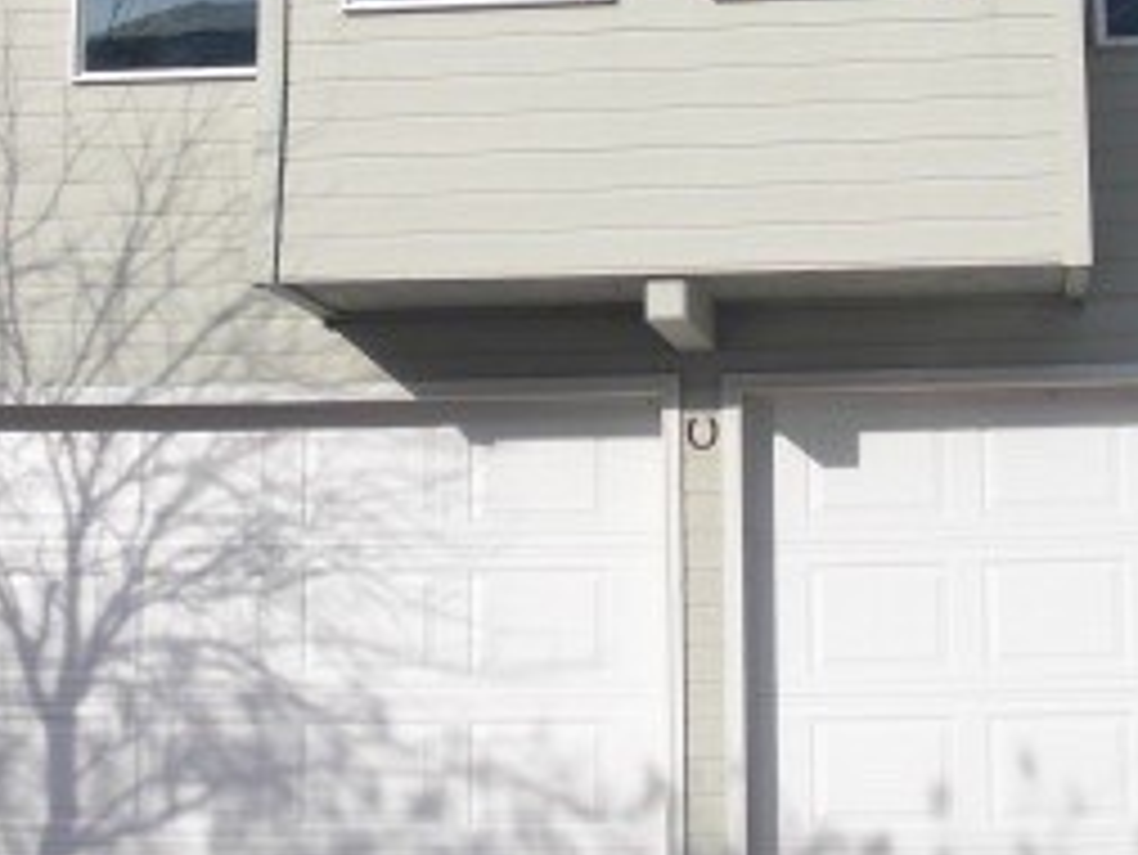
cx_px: 684
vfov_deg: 16.0
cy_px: 76
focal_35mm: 91
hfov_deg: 21.5
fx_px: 2993
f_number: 7.9
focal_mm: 6.3
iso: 50
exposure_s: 1/250
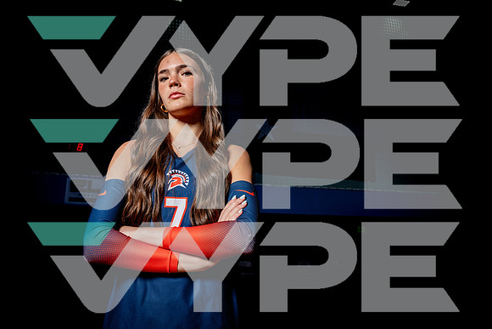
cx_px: 246
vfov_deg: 47.8
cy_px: 164
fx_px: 370
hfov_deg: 67.2
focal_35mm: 27
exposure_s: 1/200
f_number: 5.6
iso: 250
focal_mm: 26
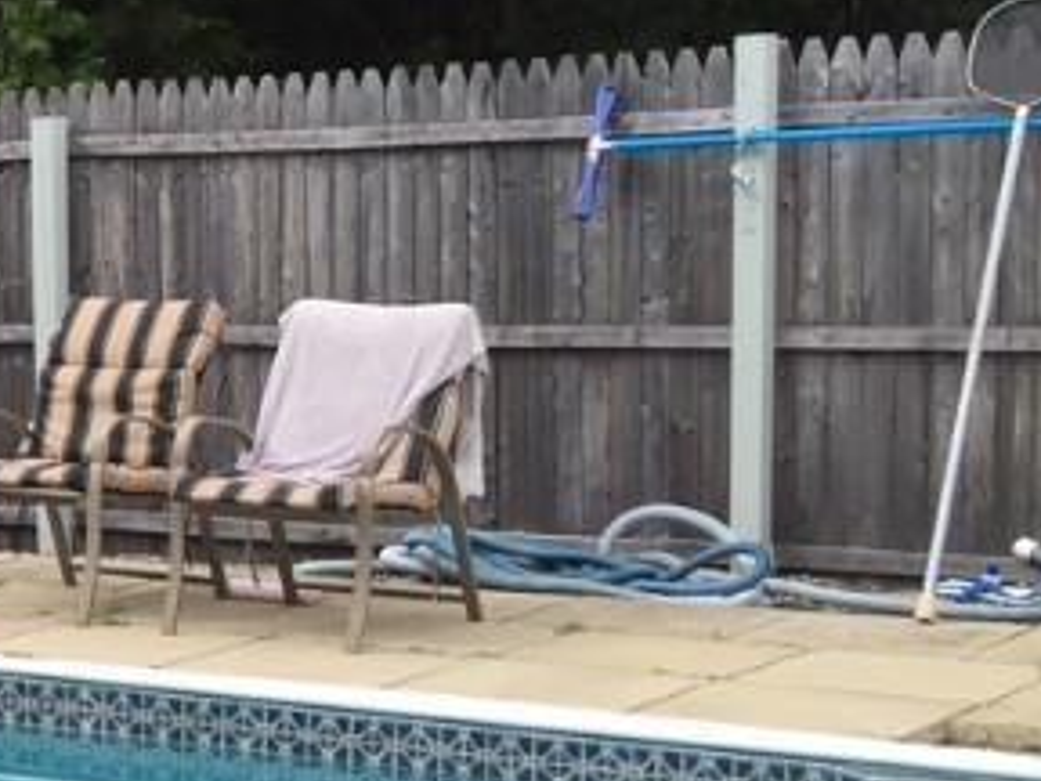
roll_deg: +1.4
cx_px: -806
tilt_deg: -7.0
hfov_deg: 16.2
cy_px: 550
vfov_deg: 14.3
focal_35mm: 103
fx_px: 3097
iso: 32
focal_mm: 4.15
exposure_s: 1/638
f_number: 2.2
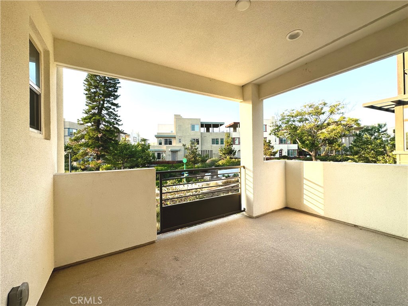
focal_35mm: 14
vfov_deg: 85.7
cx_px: 204
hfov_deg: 102.1
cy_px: 153
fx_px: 165
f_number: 2.2
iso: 40
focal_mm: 2.22
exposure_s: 1/553
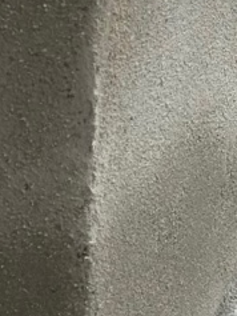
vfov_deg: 5.4
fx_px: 3247
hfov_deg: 4.1
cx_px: 562
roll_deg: -1.5
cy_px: -336
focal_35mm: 356
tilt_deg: -17.1
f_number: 1.78
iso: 80
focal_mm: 6.86
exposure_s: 1/1242
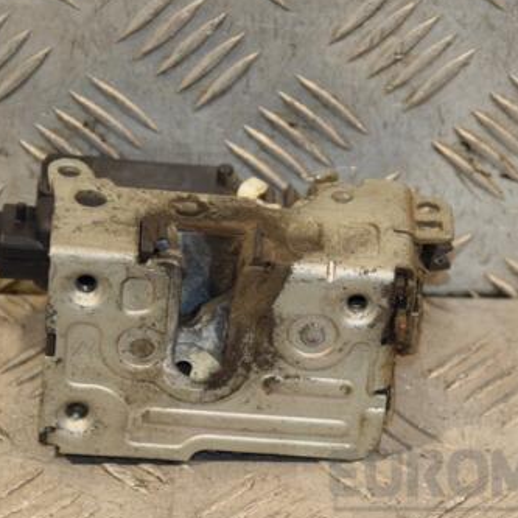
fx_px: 3505
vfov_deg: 8.5
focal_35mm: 207
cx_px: 300
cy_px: 266
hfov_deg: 8.5
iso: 800
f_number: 5.6
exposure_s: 1/160
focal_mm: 90
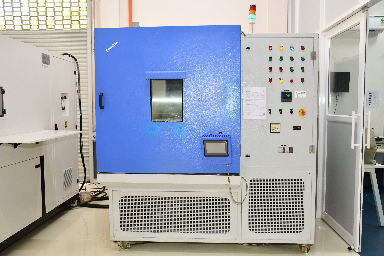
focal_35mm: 33
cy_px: 128
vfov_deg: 40.0
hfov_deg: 57.2
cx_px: 192
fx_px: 352
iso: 450
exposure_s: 1/60
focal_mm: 22
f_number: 4
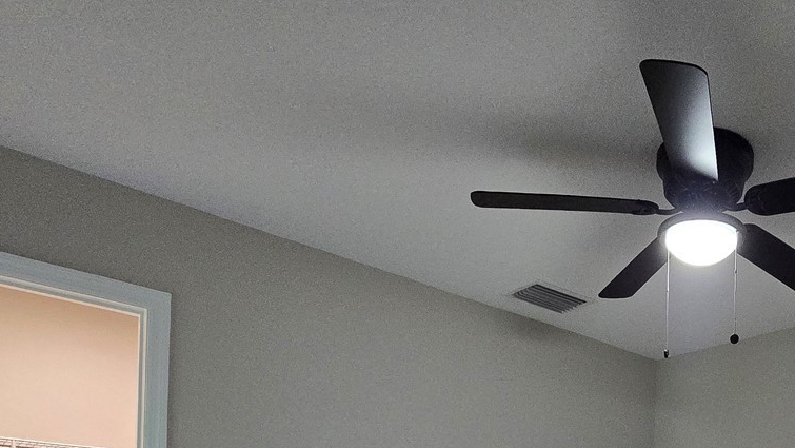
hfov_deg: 59.6
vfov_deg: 31.3
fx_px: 633
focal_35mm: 30
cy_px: 564
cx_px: 627
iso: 400
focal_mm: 2.2
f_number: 2.2
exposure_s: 1/60
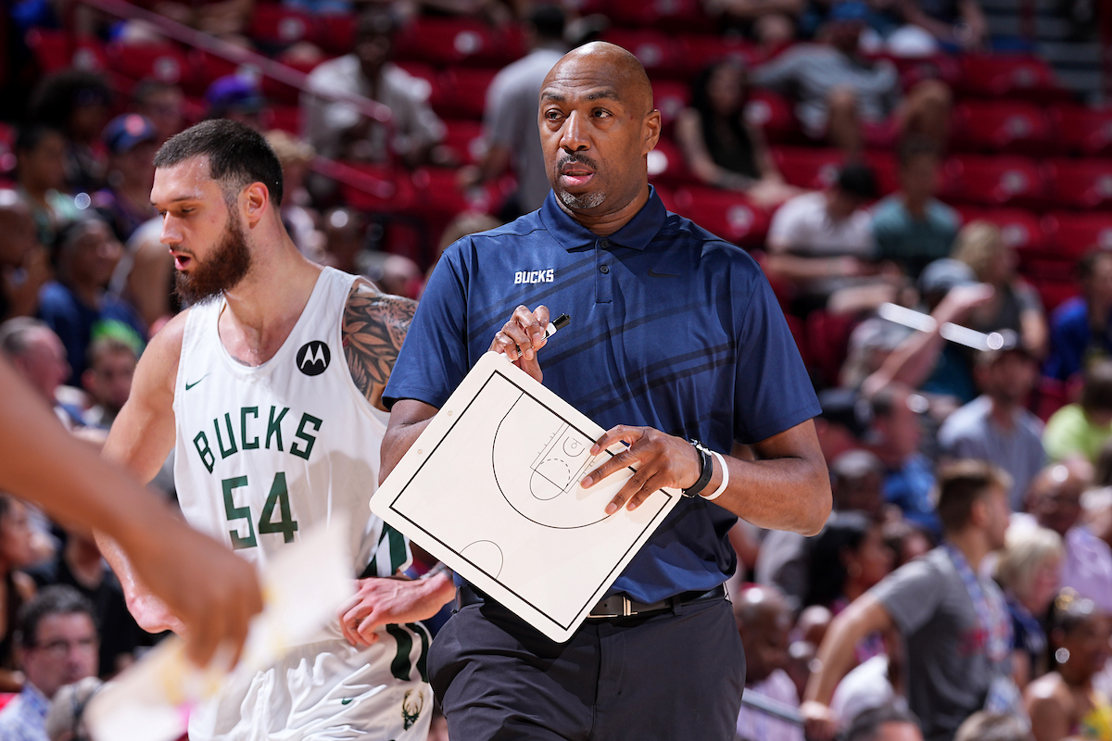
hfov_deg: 6.9
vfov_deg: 4.6
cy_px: 370
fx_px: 9266
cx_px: 556
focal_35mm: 300
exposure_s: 1/400
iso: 160
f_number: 4.5
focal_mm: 200
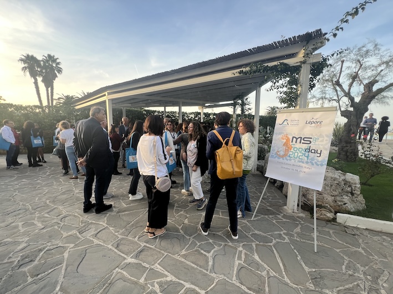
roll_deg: +0.3
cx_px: 196
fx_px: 148
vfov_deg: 89.9
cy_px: 147
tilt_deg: -6.6
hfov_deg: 106.2
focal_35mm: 13
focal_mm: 1.57
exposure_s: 1/102
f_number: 1.8
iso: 32
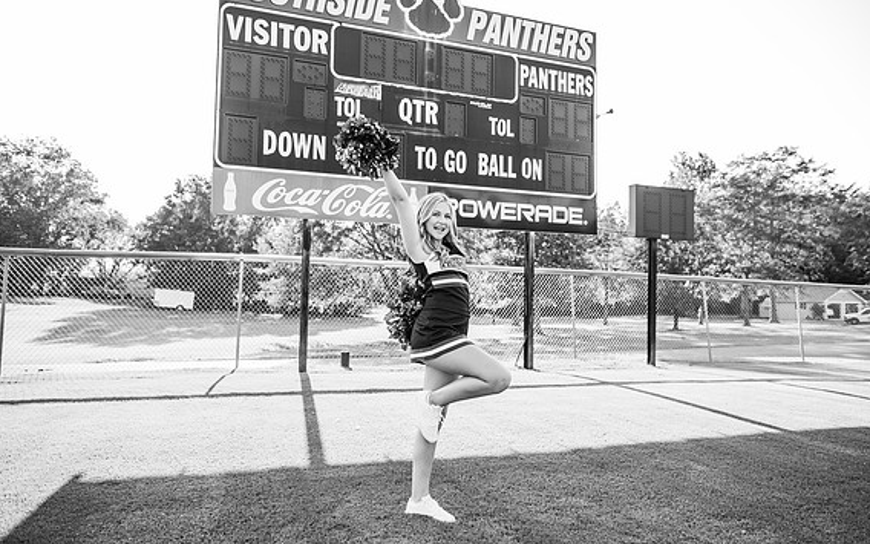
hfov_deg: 72.5
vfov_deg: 49.3
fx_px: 593
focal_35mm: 25
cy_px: 258
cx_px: 438
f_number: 2.8
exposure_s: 1/640
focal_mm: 24
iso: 200
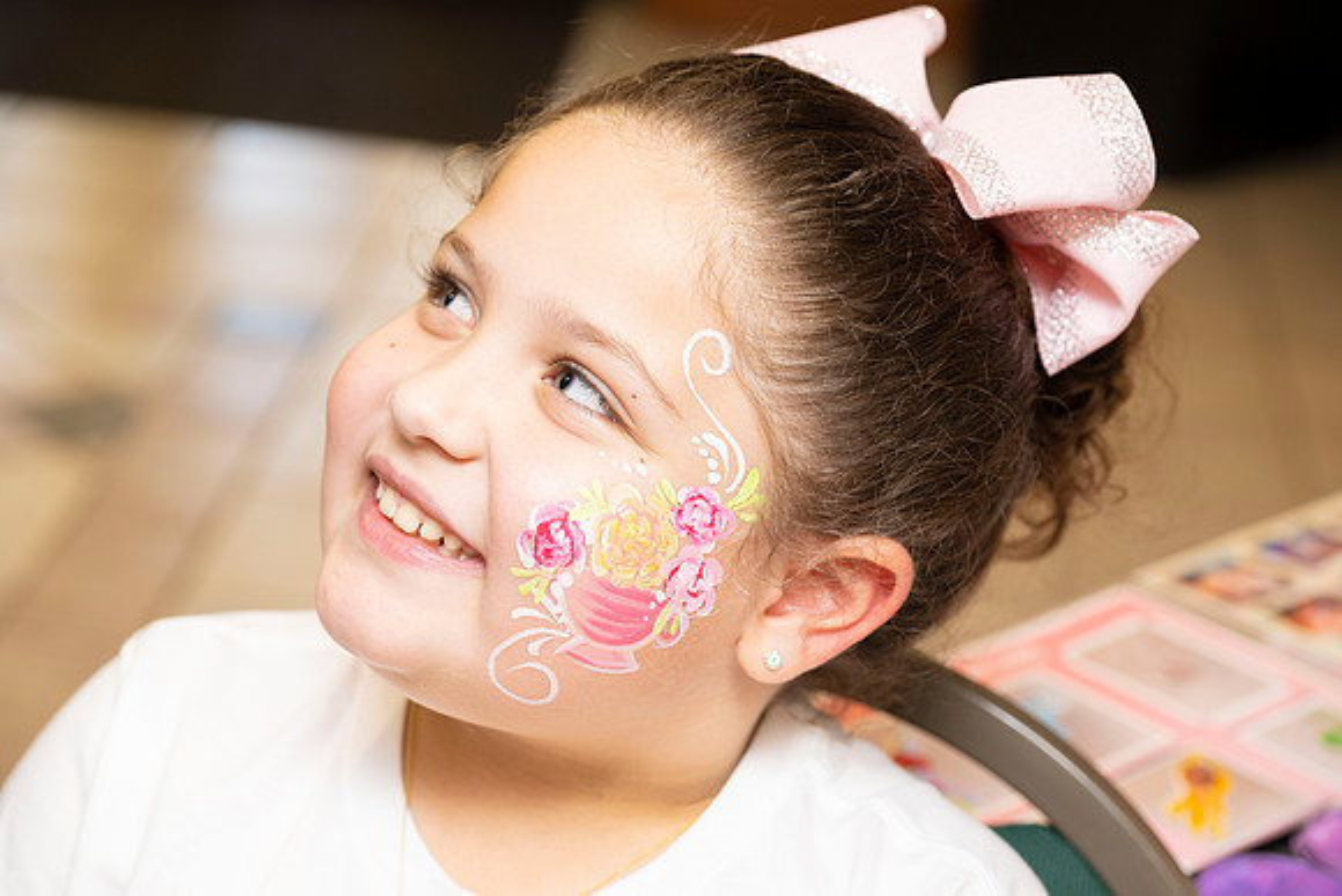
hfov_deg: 24.8
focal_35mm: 82
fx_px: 3057
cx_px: 671
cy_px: 448
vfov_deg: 16.7
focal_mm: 82
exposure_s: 1/100
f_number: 5
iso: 400
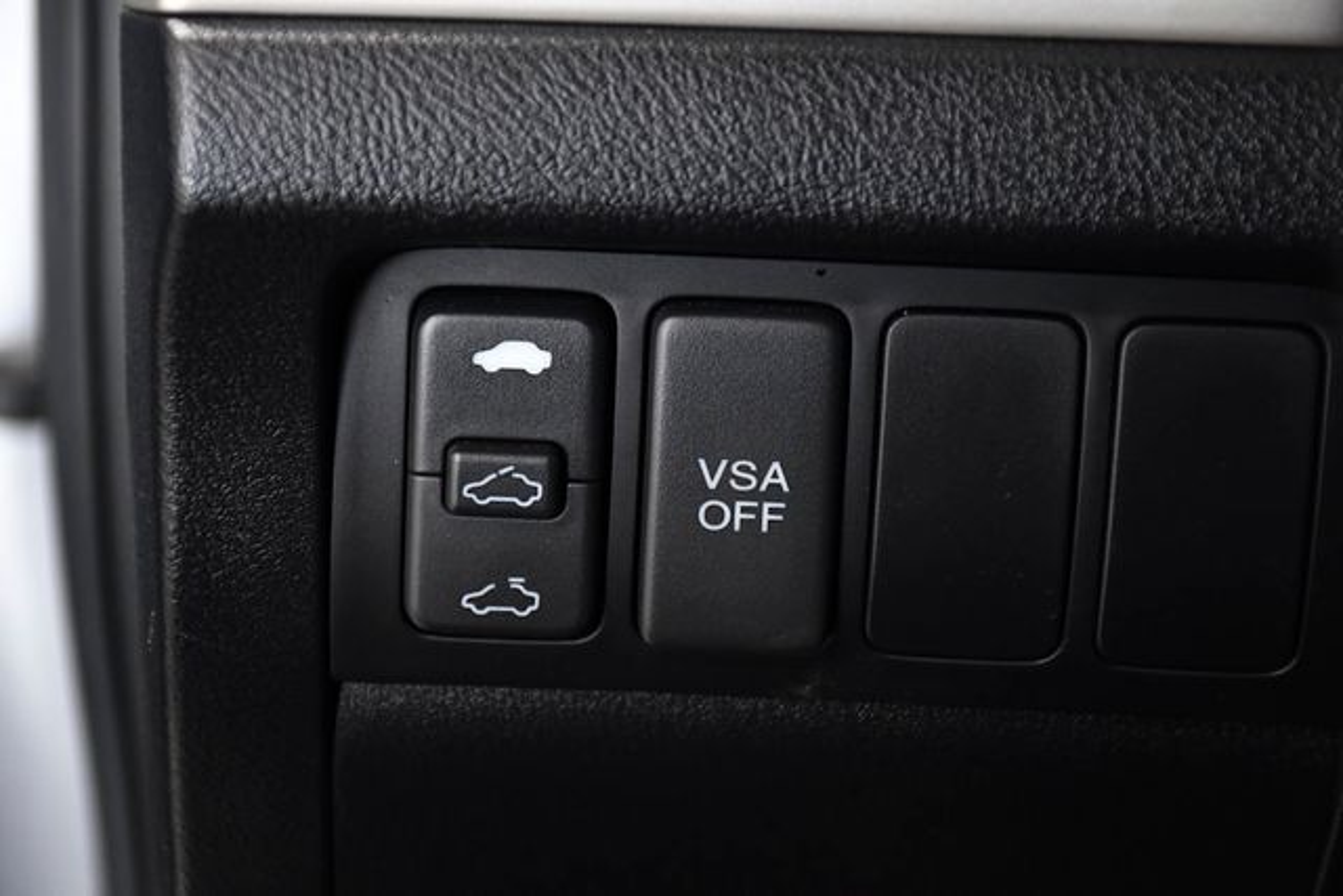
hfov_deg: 17.1
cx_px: 672
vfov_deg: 11.4
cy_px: 448
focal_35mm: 120
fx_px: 4477
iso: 2500
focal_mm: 80
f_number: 5.3
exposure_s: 1/200
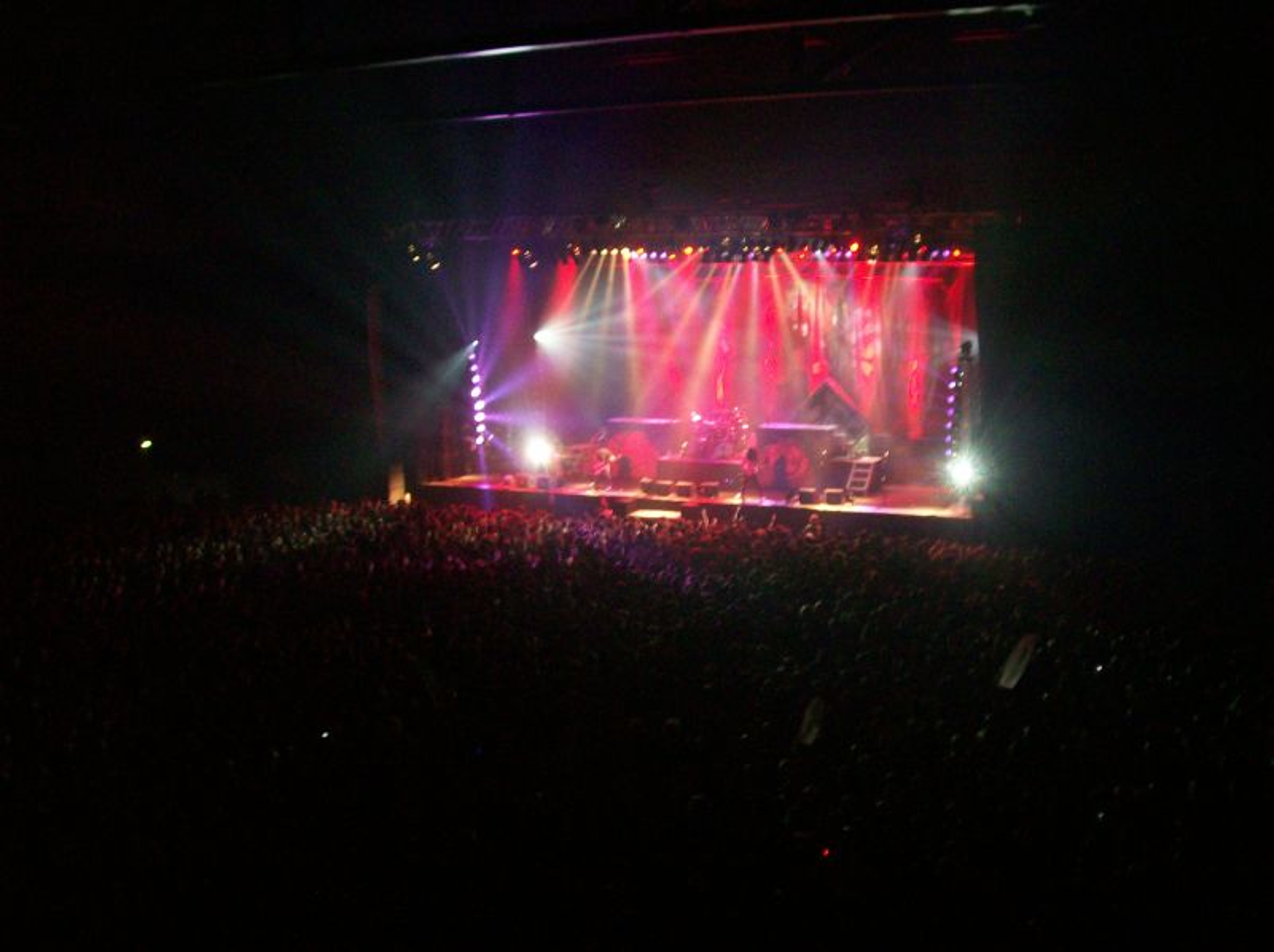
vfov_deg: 39.6
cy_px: 476
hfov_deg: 51.4
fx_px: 1323
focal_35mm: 36
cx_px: 637
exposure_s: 1/8
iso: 160
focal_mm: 6
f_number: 2.7
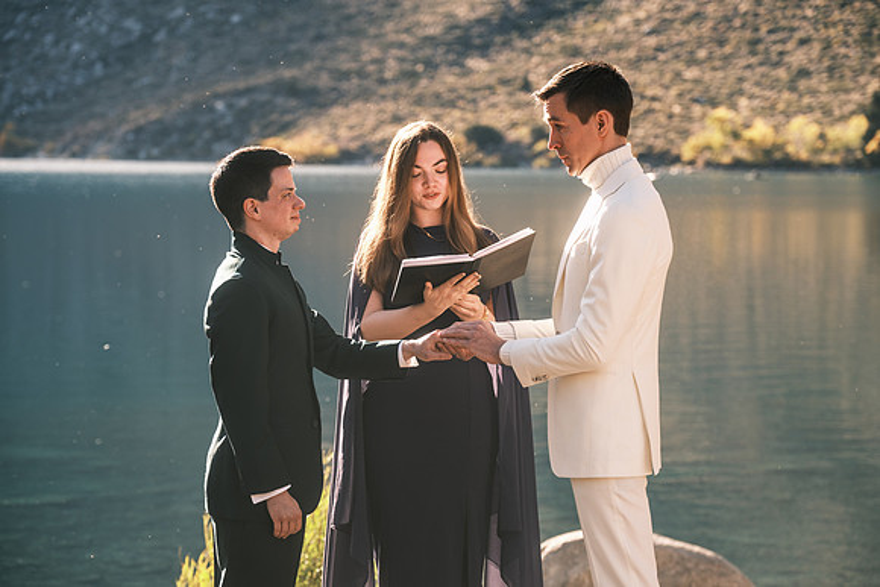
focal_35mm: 112
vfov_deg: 12.2
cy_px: 294
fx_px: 2738
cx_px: 440
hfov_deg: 18.3
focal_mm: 74.4
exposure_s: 1/350
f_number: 3.6
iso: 200
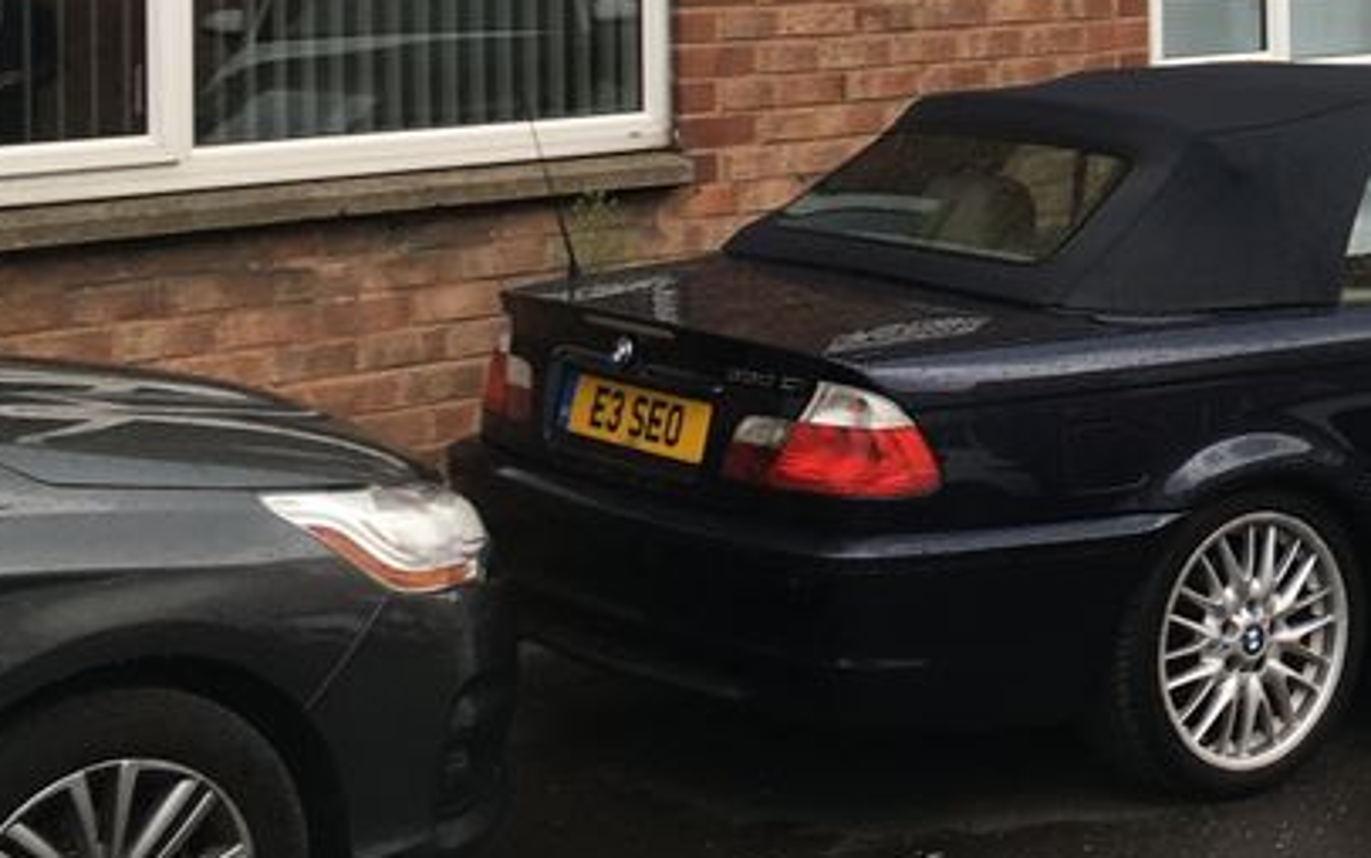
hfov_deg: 23.1
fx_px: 3139
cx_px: 1526
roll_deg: +0.6
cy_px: -204
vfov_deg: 15.0
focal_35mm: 84
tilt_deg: +3.5
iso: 25
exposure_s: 1/136
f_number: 2.2
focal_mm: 4.15
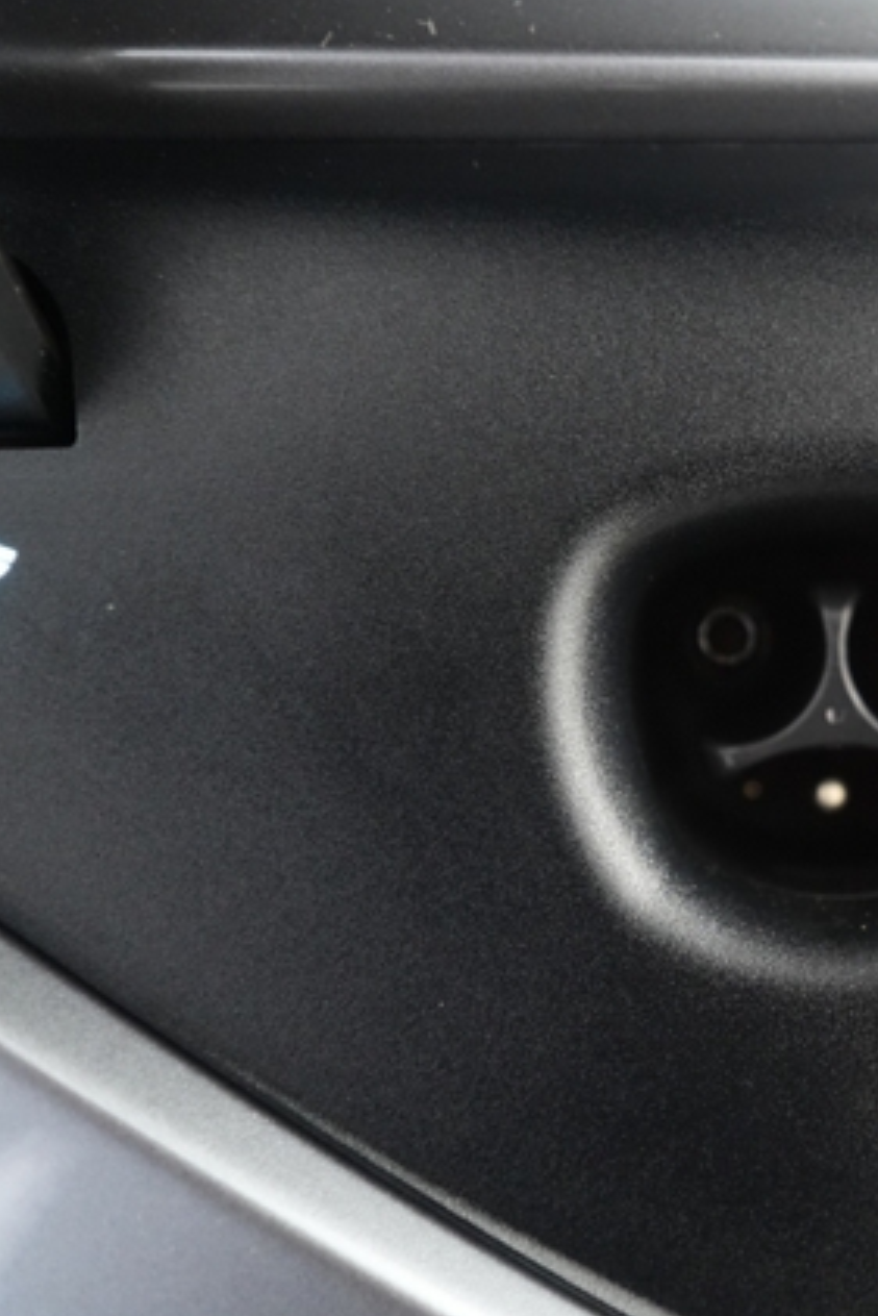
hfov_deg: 32.5
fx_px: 1389
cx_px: 862
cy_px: 660
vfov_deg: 50.7
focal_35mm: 38
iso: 5000
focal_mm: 25
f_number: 2.8
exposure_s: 1/60
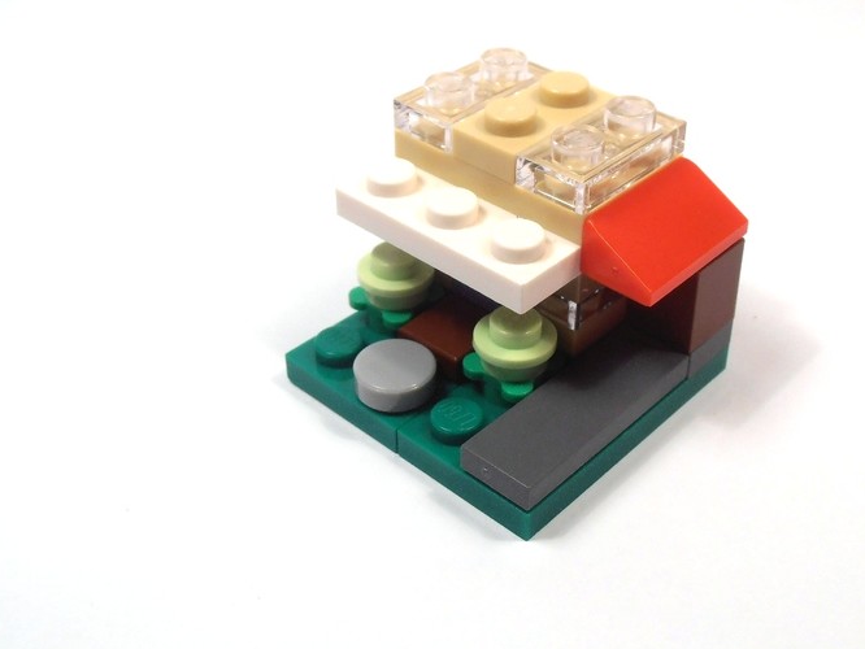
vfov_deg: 29.0
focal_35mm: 50
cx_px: 508
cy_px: 249
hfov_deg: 38.1
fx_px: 1250
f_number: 3.9
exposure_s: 1/125
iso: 80
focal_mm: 6.61
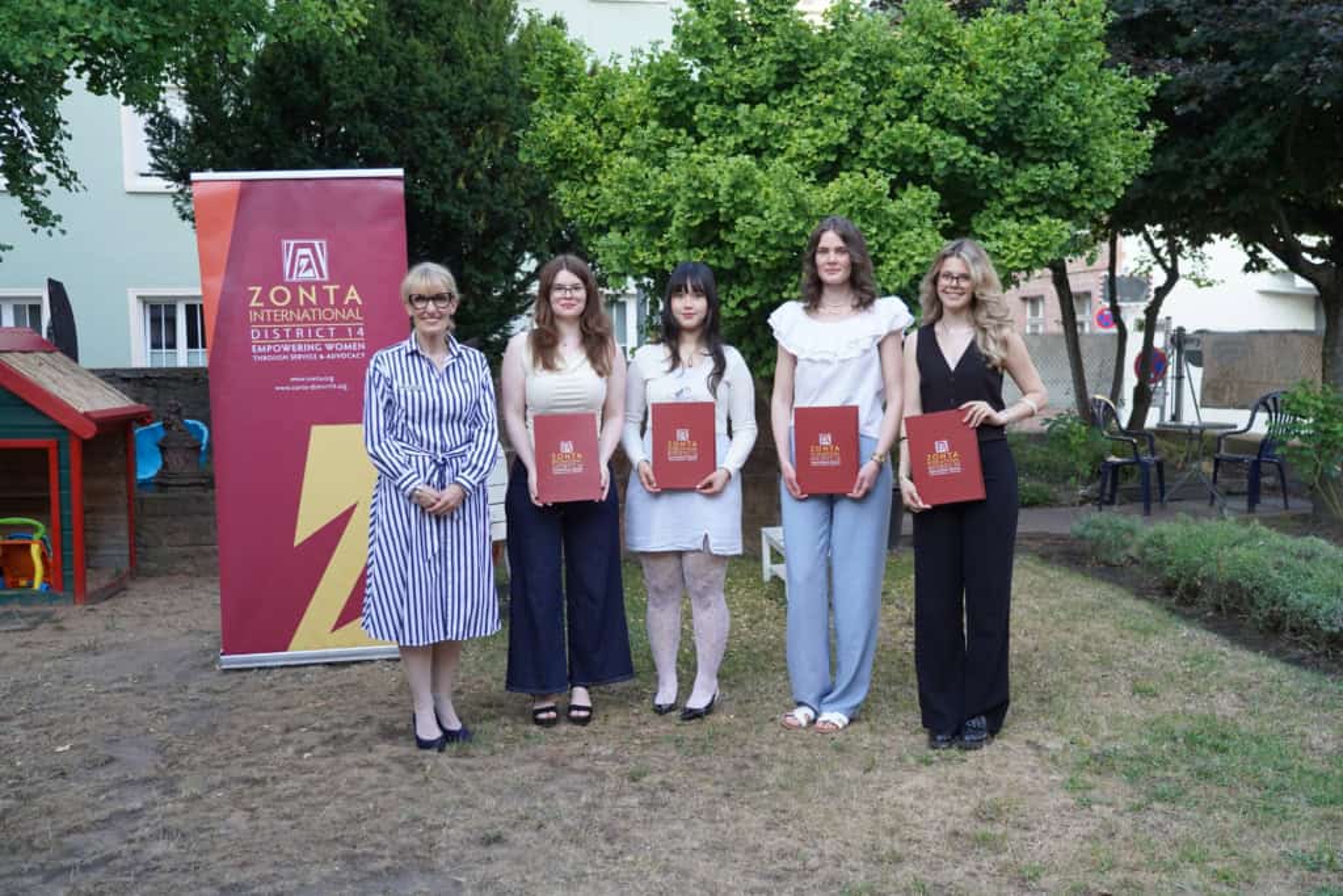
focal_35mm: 34
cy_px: 448
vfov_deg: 38.9
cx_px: 672
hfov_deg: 55.8
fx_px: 1268
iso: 400
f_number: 4
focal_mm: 34
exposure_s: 1/160
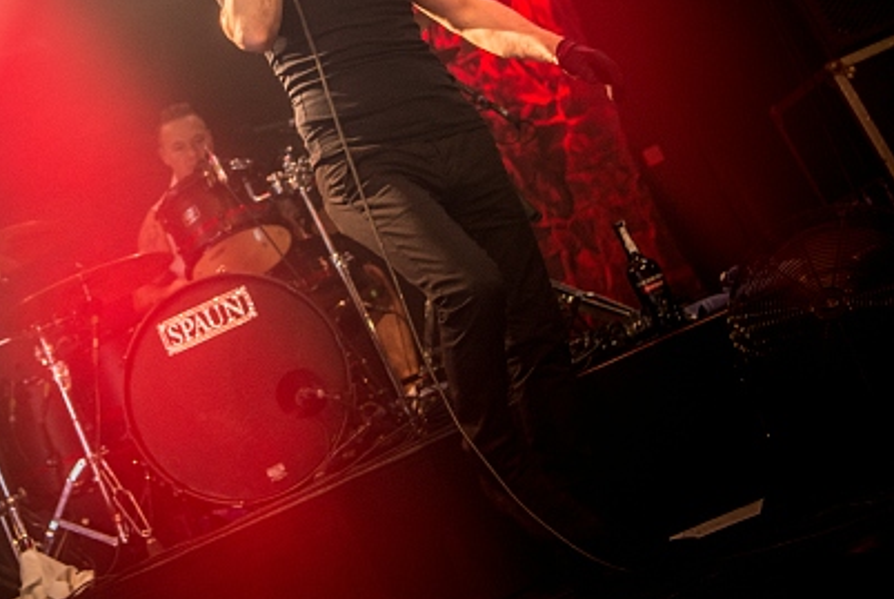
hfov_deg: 28.7
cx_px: 129
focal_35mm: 68
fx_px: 1690
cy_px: 130
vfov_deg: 19.9
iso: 1250
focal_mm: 38
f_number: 2.8
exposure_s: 1/100
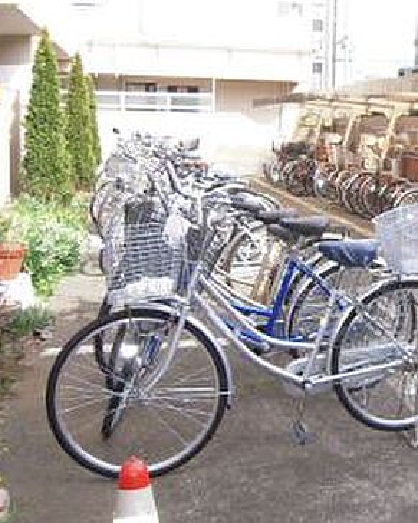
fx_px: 743
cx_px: 413
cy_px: 203
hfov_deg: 29.5
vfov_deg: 38.6
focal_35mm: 48
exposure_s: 1/320
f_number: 2.7
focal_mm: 5
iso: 100
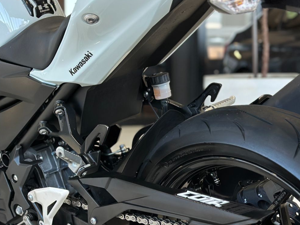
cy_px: 180
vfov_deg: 15.8
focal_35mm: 93
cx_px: 84
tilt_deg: -8.0
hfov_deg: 21.0
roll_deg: +0.2
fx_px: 806
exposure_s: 1/120
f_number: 1.78
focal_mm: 6.86
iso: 125
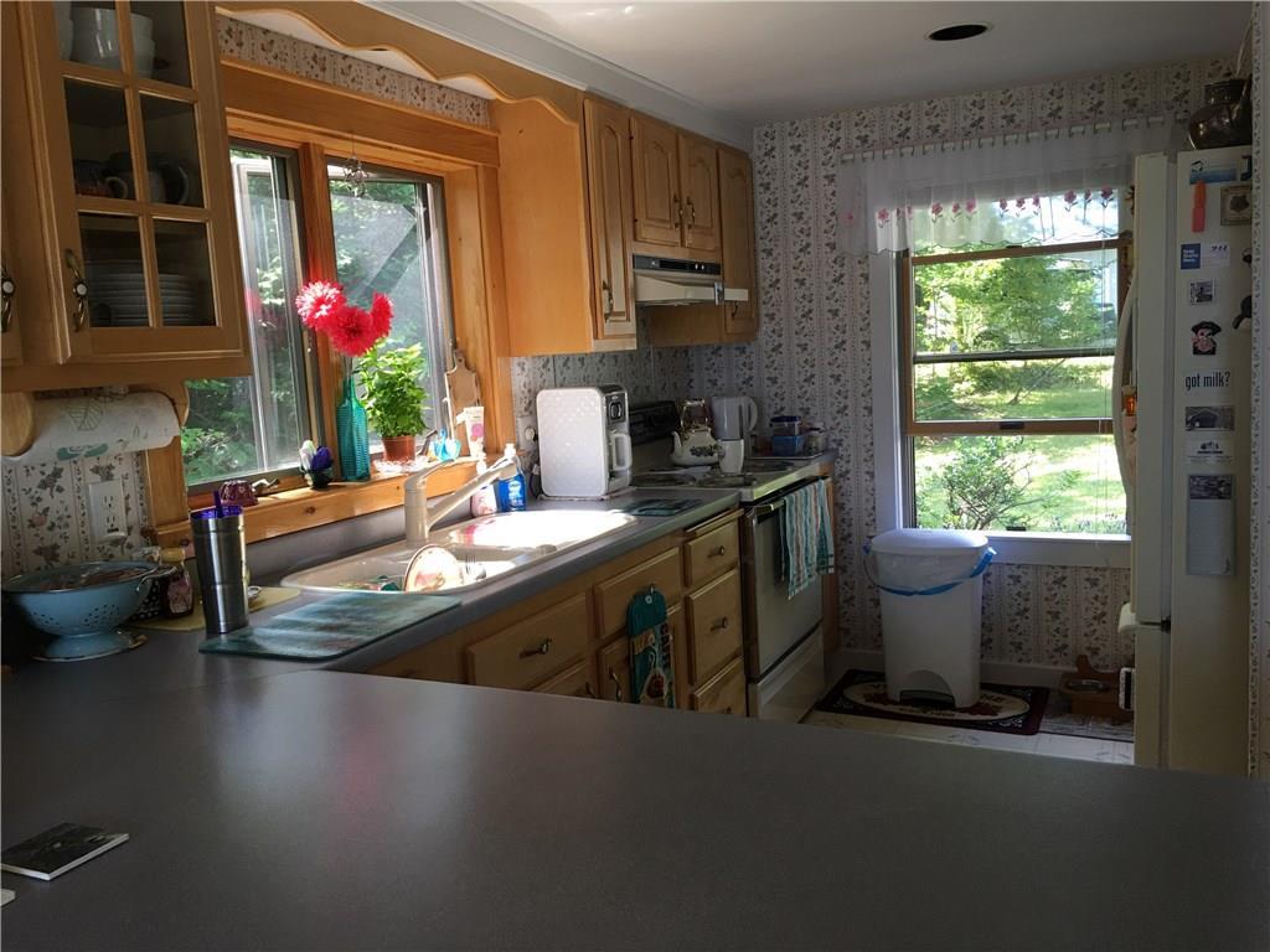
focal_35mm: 29
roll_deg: +2.5
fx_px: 1064
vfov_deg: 48.2
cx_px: 635
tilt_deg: -5.4
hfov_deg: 61.7
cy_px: 476
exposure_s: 1/30
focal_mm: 4.15
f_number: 2.2
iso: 25
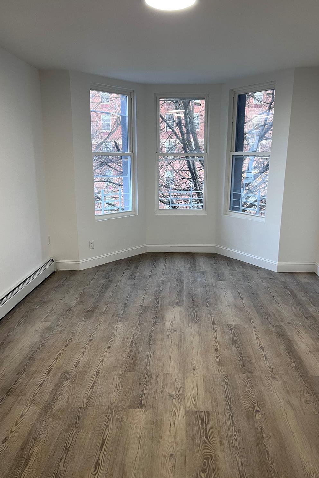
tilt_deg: -10.8
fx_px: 372
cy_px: 240
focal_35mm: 28
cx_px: 170
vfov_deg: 65.5
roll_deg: +0.9
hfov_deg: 46.4
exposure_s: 1/60
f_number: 1.5
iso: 100
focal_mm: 5.7
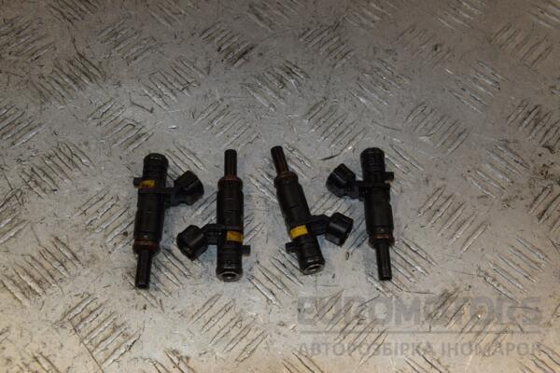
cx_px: 280
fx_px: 700
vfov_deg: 29.9
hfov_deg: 43.6
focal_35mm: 45
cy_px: 186
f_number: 9
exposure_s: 1/200
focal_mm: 30
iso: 800
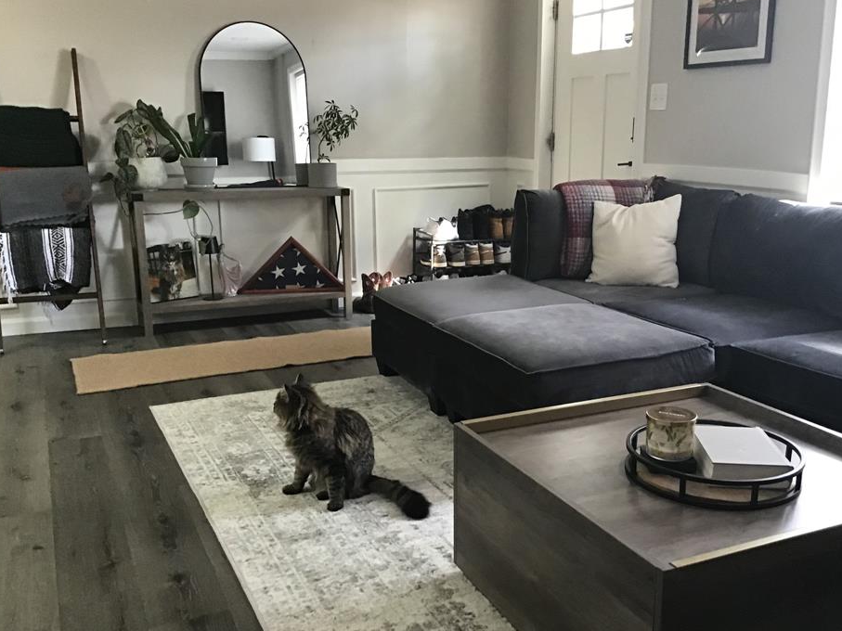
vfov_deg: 40.7
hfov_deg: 52.6
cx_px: 450
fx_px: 851
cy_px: 341
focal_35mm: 35
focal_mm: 3.3
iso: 125
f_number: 2.4
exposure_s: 1/30
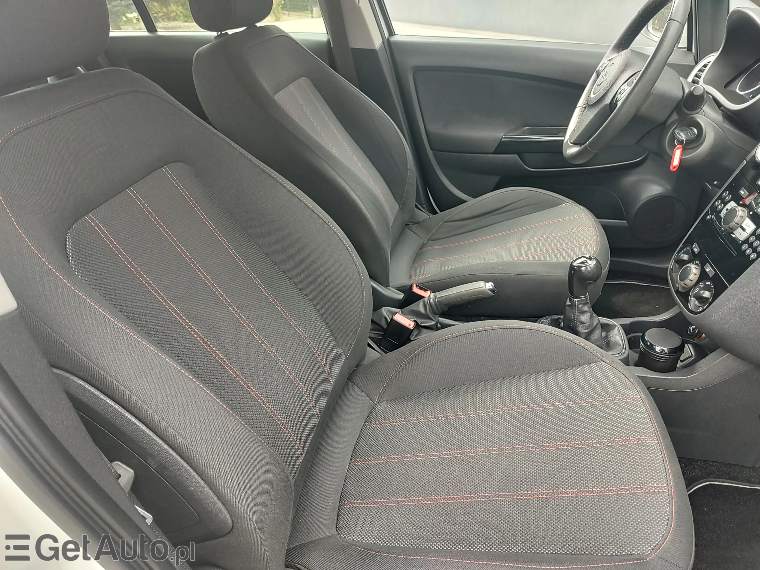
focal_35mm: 23
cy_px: 285
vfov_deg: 58.9
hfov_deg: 73.9
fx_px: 505
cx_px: 380
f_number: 1.8
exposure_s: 1/114
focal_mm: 5.56
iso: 100
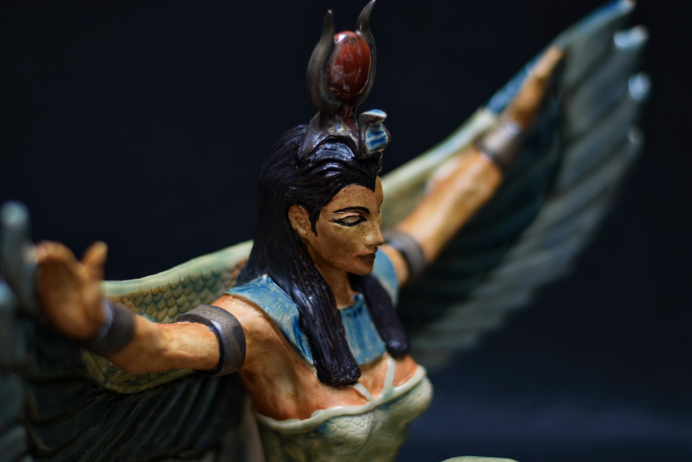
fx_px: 1442
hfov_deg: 27.0
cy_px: 231
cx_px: 346
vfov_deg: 18.2
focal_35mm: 75
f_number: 1.8
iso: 100
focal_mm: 50
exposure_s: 1/30
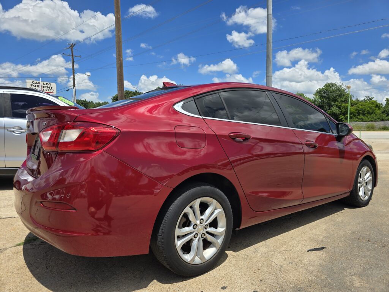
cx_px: 194
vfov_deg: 58.9
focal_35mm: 23
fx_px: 258
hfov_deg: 73.9
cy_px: 146
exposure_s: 1/984
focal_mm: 6.3
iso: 12
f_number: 1.7
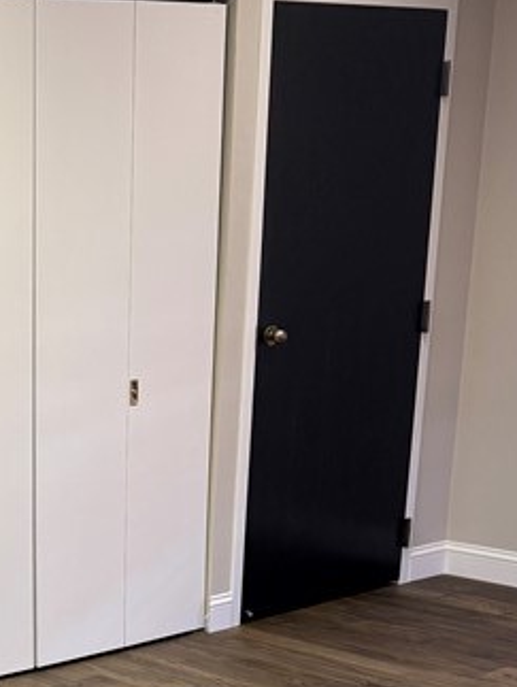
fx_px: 1510
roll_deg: +1.3
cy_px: 774
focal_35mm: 76
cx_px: -87
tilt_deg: -20.3
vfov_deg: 23.8
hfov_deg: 18.5
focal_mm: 6.76
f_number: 1.78
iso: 160
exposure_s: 1/60
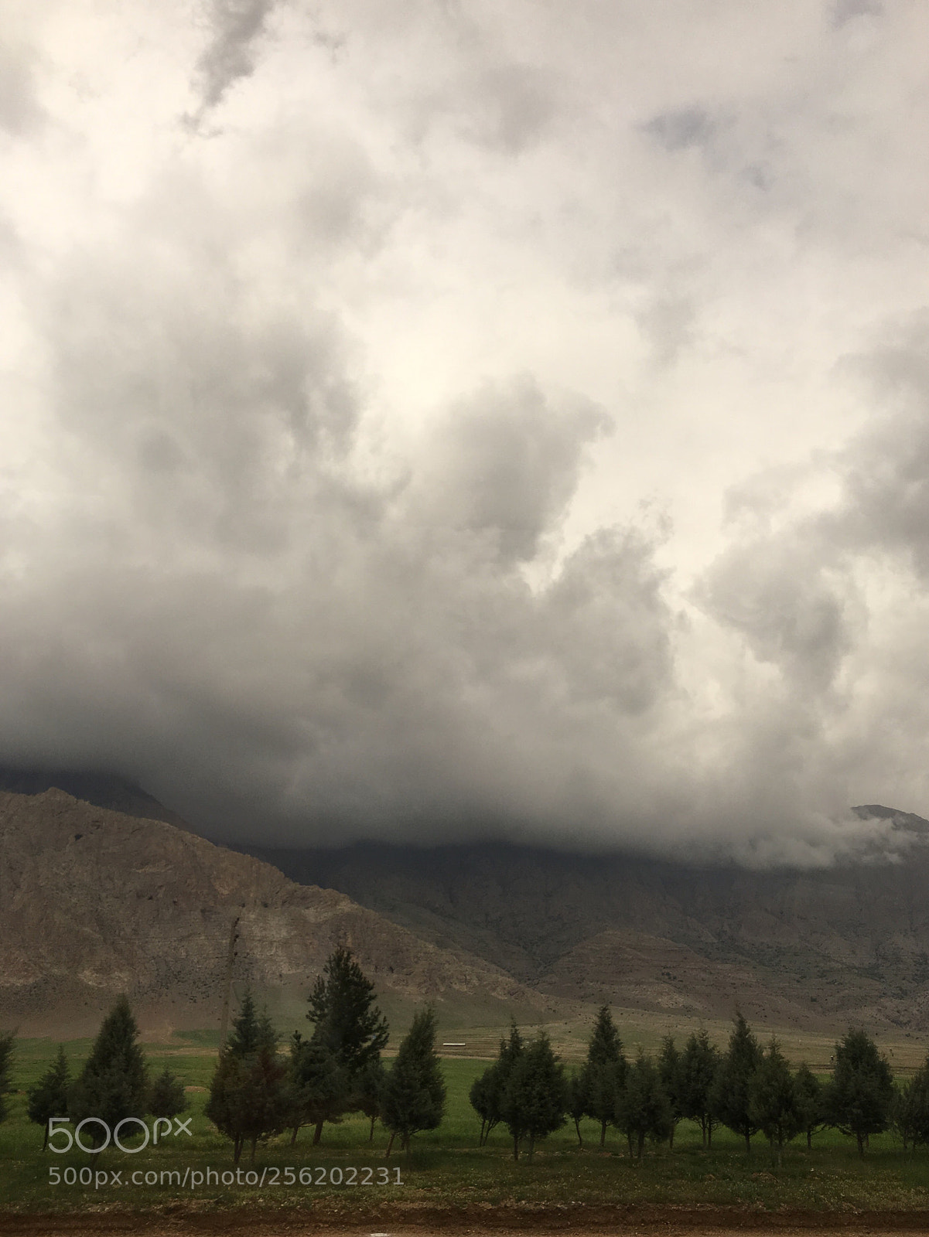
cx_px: 464
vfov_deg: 61.6
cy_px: 618
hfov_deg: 48.3
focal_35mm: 29
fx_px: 1037
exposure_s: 1/1304
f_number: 2.2
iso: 25
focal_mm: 4.15
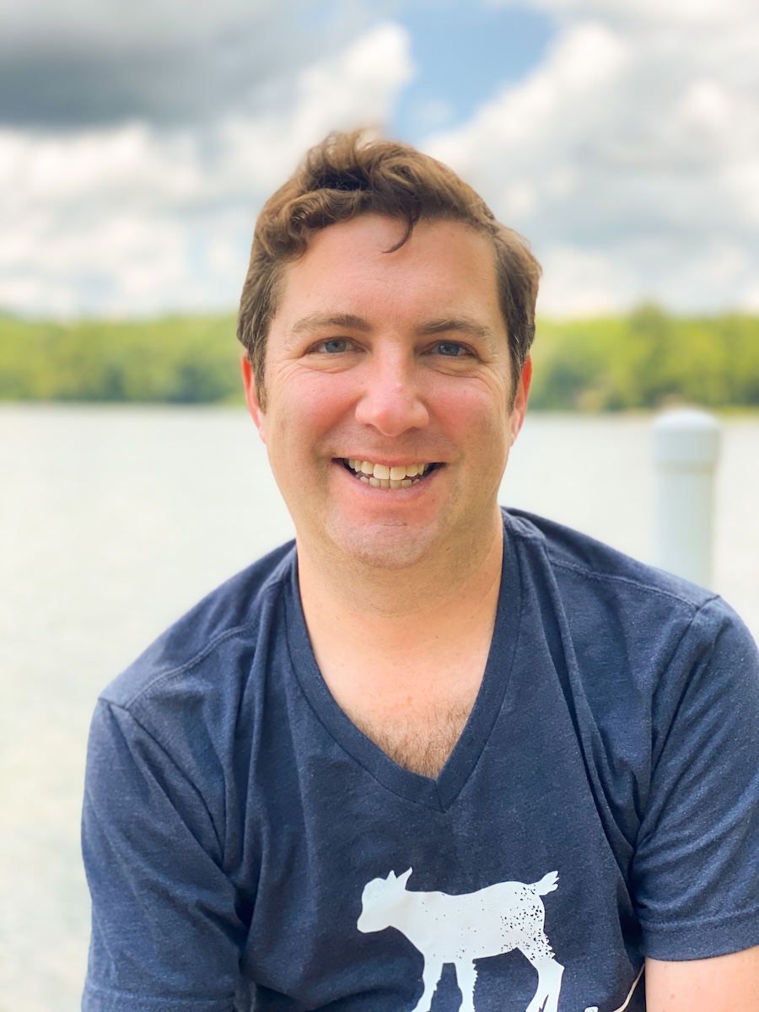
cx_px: 380
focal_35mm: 52
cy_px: 506
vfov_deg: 36.8
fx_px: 1520
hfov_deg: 28.0
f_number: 2
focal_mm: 6
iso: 20
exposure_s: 1/350
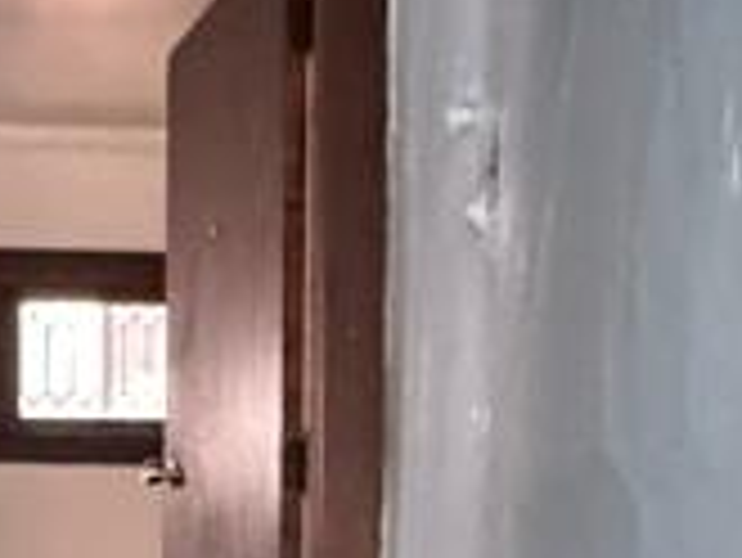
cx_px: 216
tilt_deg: +0.2
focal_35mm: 87
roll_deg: +0.2
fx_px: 1866
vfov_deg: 16.0
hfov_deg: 22.3
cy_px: 756
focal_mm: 2.22
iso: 1250
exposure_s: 1/40
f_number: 2.2
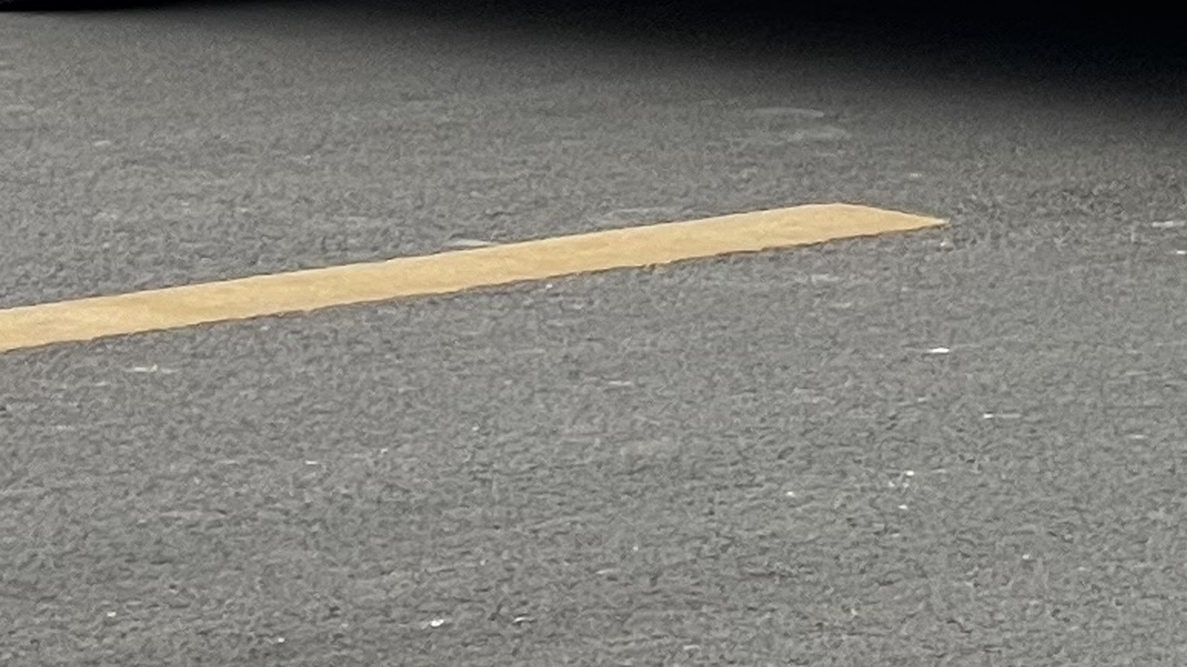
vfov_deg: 4.0
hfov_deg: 7.1
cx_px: 1962
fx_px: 9315
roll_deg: +0.2
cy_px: -1125
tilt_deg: +0.7
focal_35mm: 296
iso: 25
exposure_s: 1/571
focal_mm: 6
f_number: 2
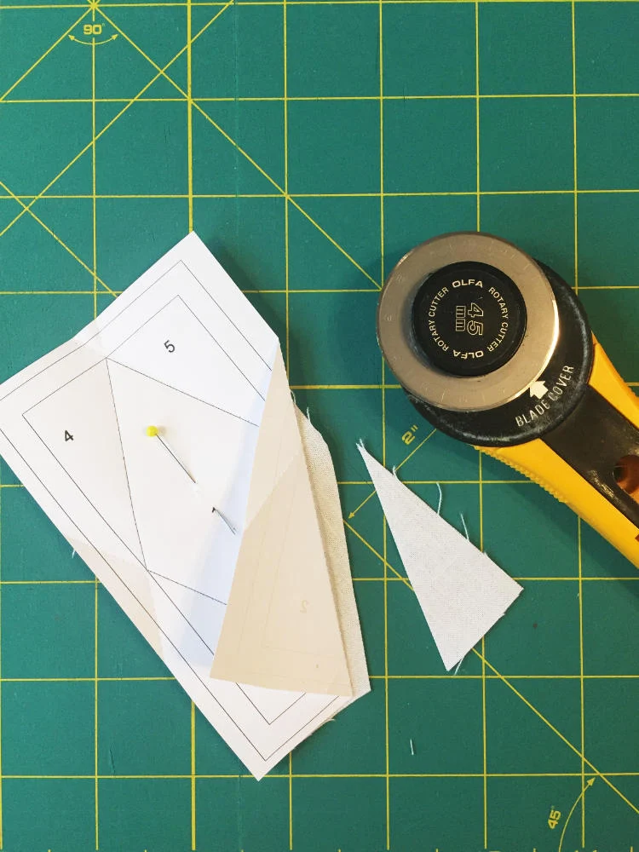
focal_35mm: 29
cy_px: 426
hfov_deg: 48.2
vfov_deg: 61.7
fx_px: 714
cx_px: 320
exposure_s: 1/33
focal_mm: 4.2
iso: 64
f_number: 2.2
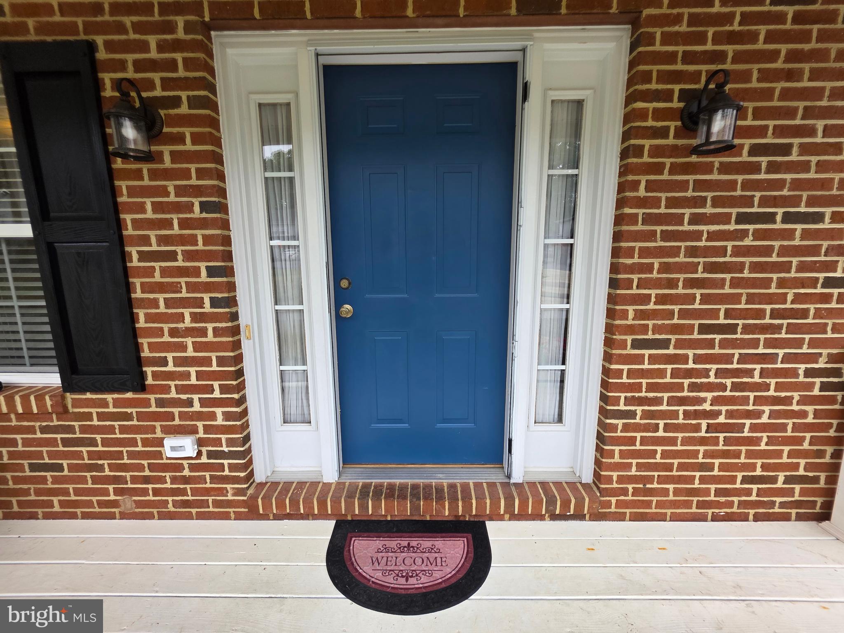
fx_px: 317
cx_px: 422
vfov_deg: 89.9
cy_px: 316
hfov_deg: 106.2
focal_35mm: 13
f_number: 1.9
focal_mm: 2.2
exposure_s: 1/359
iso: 64
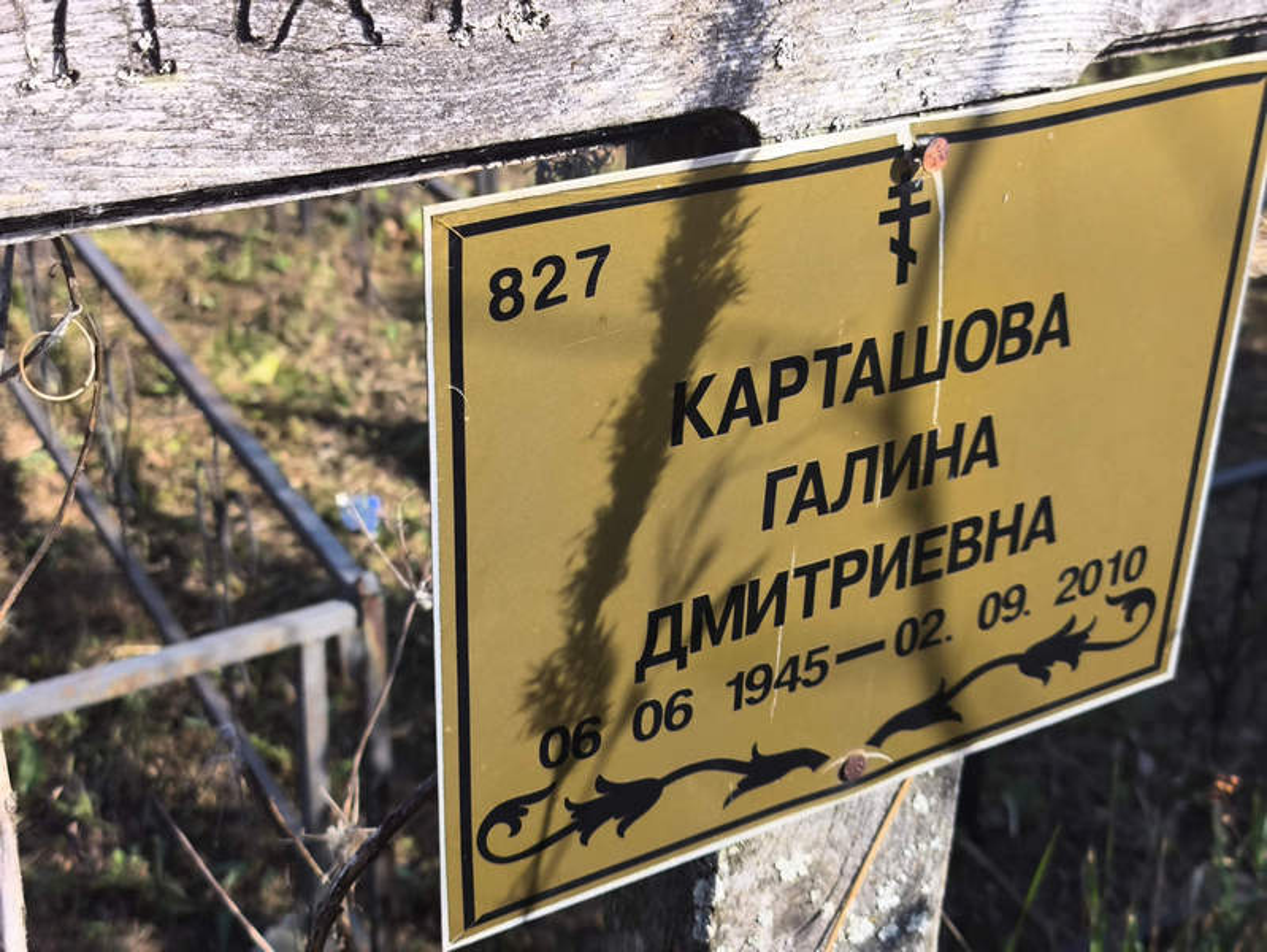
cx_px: 634
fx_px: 1831
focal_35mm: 50
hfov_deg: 38.2
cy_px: 476
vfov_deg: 29.1
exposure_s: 1/690
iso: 50
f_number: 1.7
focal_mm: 4.71
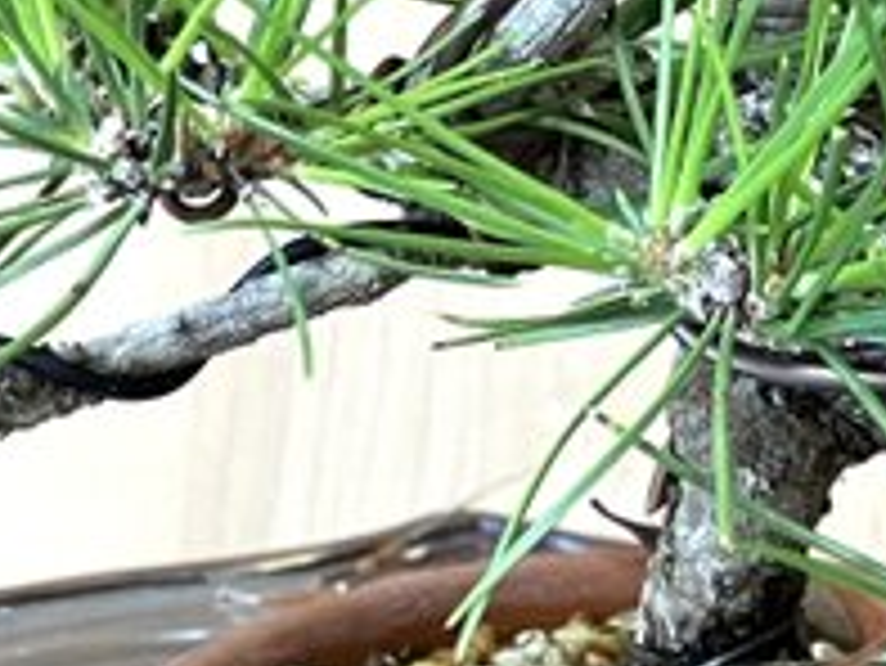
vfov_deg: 12.3
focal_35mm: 121
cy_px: 392
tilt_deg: -17.3
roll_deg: -6.1
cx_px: 785
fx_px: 3099
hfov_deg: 16.1
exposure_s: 1/60
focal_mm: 3.99
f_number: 1.8
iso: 125
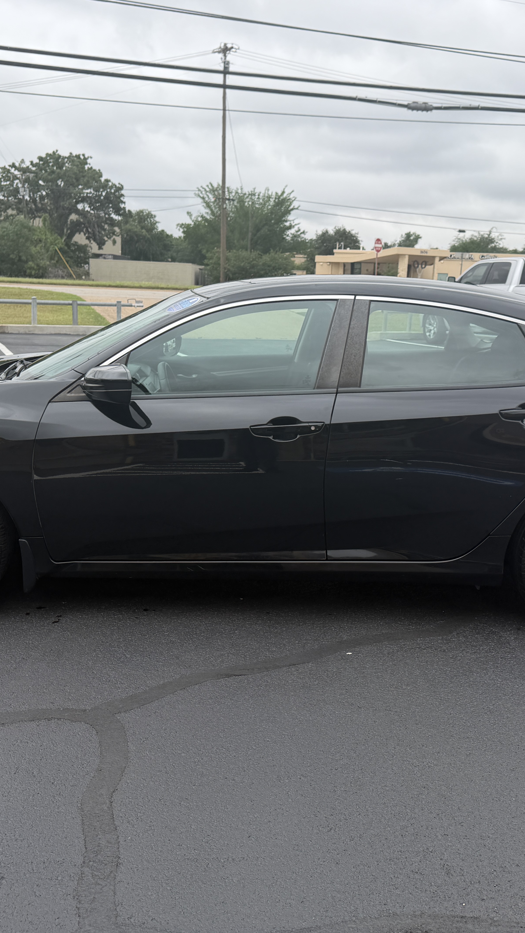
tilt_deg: -10.7
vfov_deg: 56.6
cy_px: 465
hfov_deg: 33.7
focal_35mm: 35
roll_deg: -2.6
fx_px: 866
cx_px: 259
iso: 80
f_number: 1.78
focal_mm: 6.76
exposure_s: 1/1727
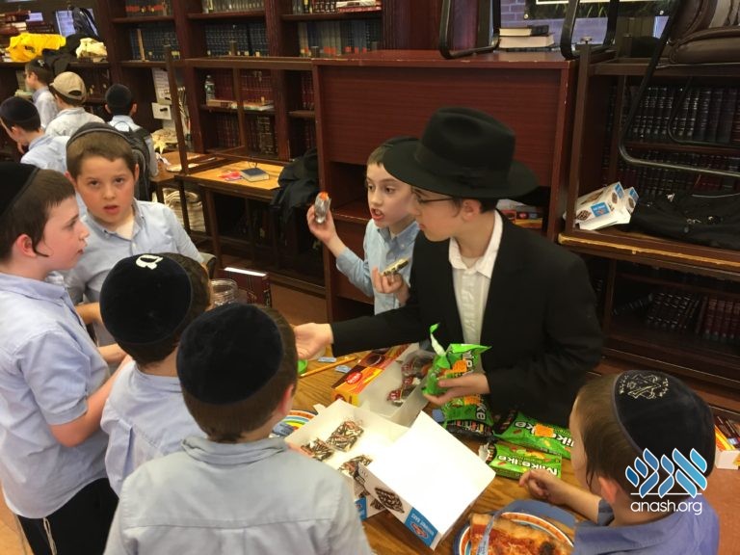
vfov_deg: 48.2
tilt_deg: -20.7
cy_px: 278
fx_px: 620
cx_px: 370
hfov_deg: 61.7
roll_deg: +3.4
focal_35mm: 29
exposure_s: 1/30
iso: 125
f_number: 2.2
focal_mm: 4.15
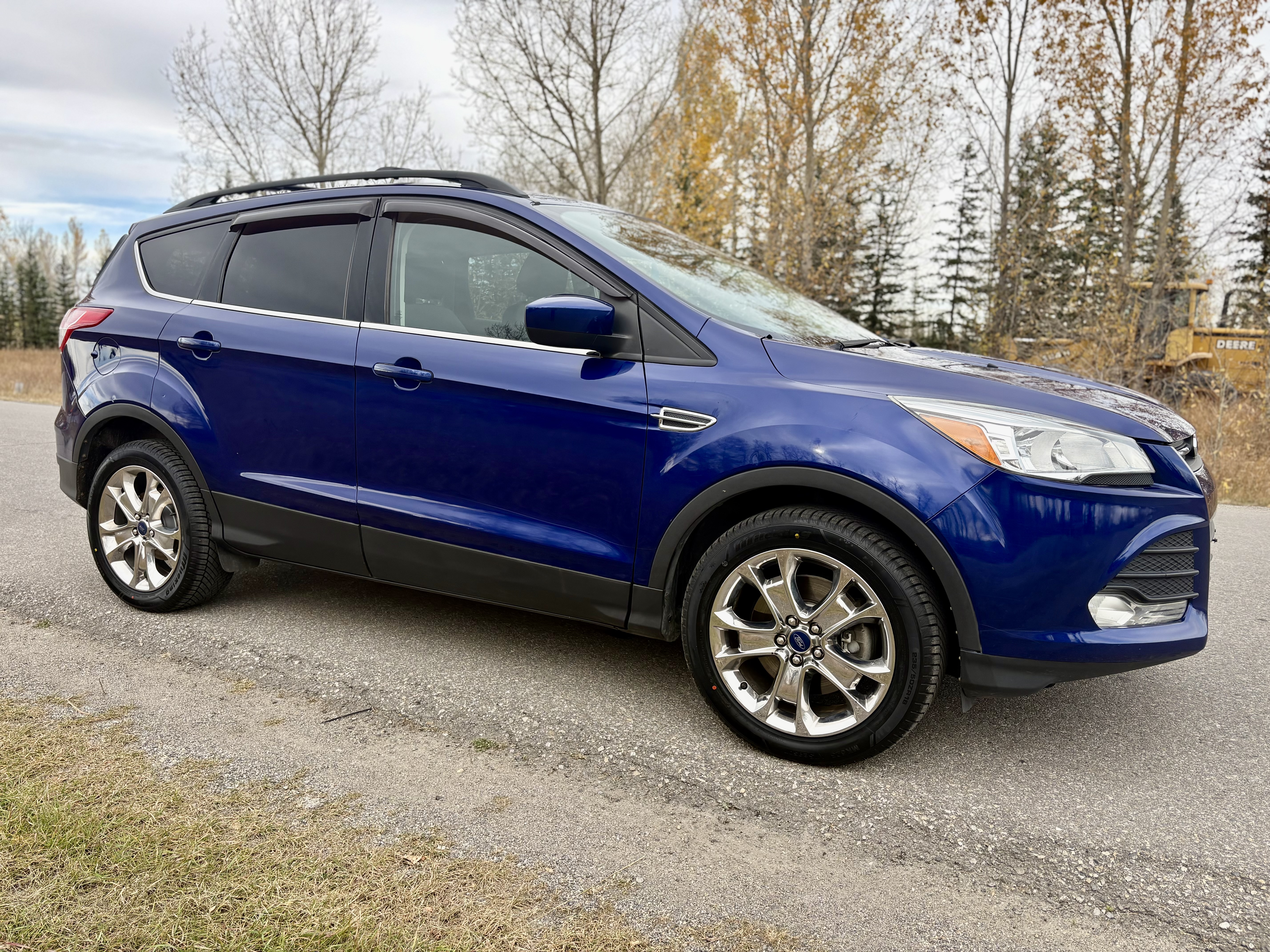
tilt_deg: -6.2
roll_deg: -0.8
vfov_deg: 53.1
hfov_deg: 67.3
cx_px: 635
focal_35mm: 26
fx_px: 954
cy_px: 476
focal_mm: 5.96
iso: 50
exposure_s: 1/801
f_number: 1.6
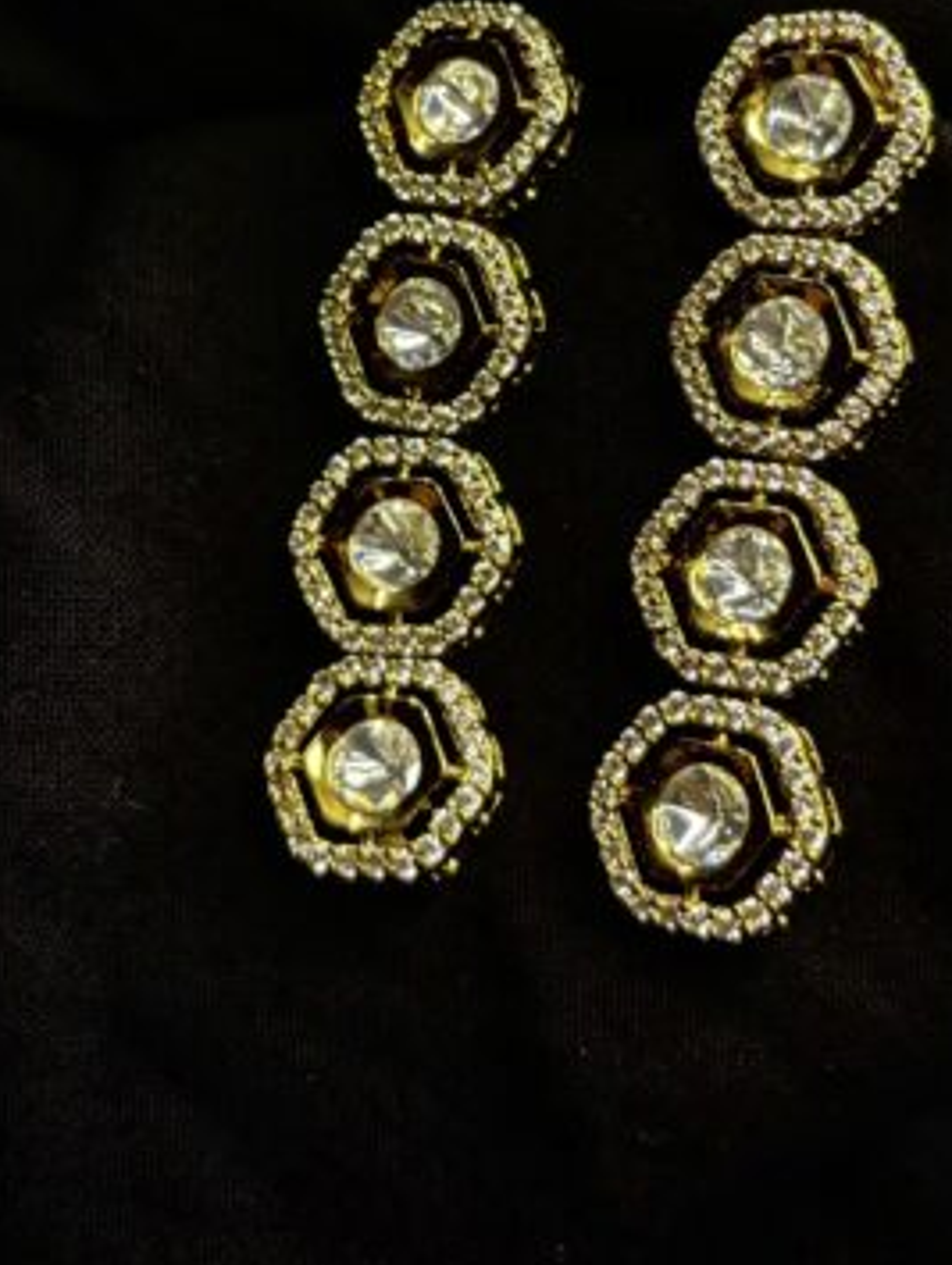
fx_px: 1428
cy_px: 419
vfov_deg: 47.0
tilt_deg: -45.0
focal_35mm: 39
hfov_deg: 36.6
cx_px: 620
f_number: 1.6
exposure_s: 1/60
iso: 400
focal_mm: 5.96
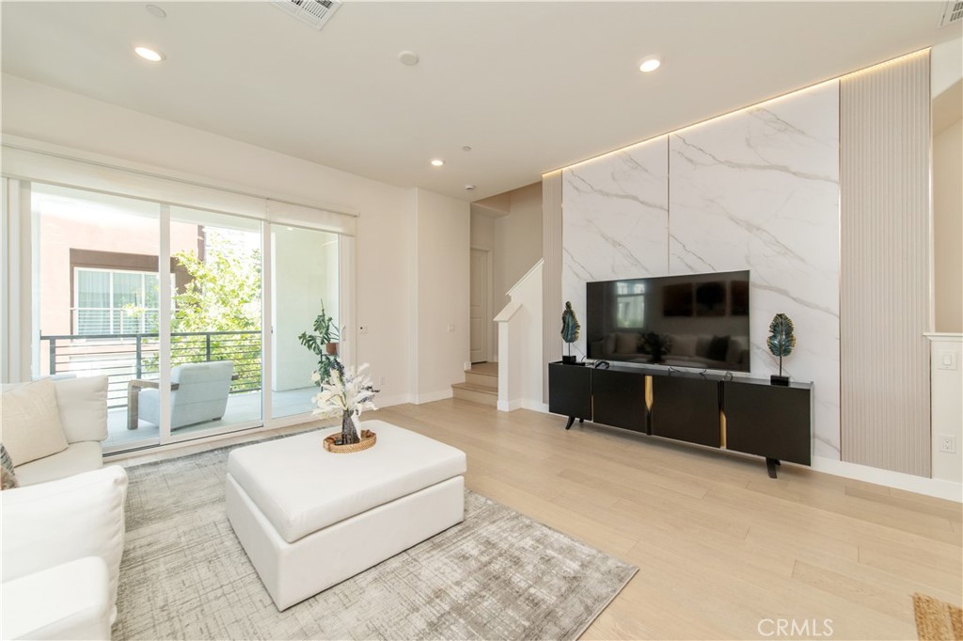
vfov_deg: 81.1
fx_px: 374
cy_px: 320
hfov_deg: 104.3
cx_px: 482
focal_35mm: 14
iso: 200
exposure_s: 1/100
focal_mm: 14
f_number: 5
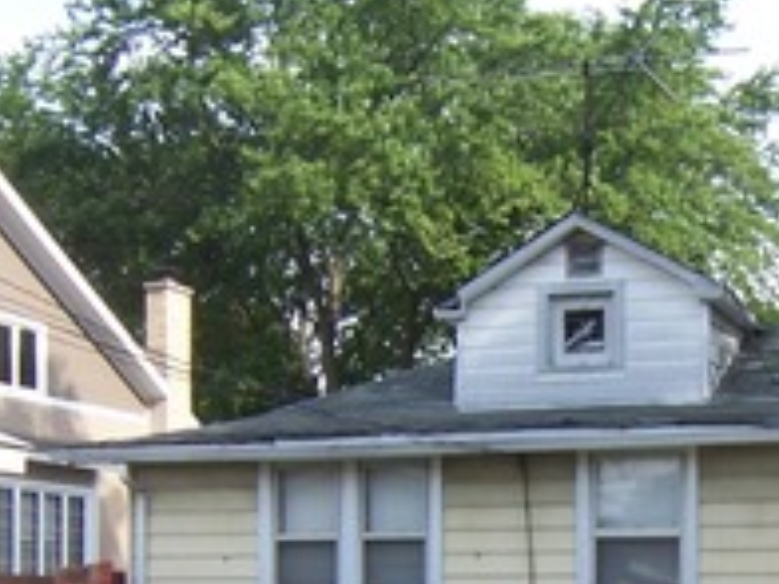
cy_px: 640
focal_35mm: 75
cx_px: 636
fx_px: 1688
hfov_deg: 25.5
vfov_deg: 18.9
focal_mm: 3.8
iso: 64
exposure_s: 1/100
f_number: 5.6
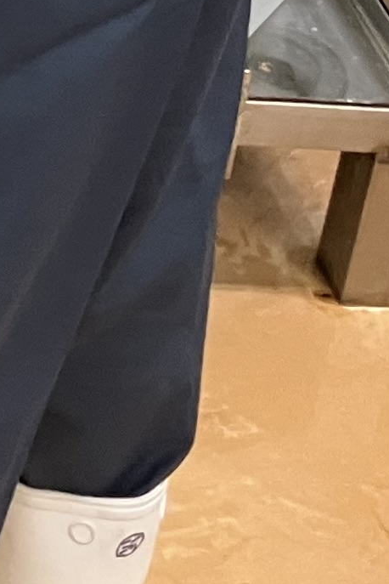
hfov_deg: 7.1
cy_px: -672
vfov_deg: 10.7
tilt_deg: -21.2
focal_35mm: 171
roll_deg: -2.5
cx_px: -825
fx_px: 2771
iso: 80
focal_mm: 3.99
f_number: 1.8
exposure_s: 1/50
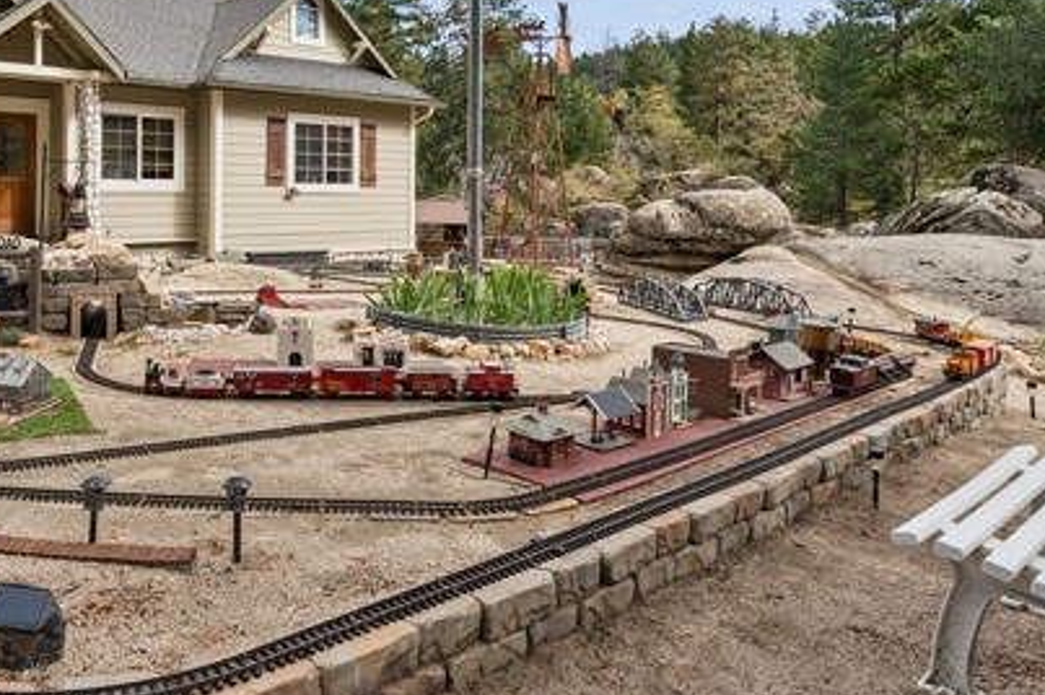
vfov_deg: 44.5
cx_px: 257
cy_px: 182
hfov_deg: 61.3
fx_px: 820
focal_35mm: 28
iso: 100
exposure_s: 1/50
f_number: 13
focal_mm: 17.8
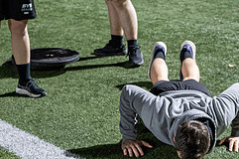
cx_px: 227
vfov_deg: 13.3
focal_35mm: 103
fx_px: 683
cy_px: 82
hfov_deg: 19.4
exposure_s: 1/125
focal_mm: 26.5
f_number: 2.8
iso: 2000
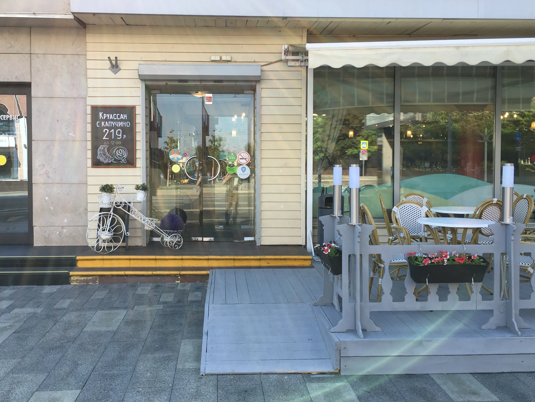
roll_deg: -1.1
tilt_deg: -1.8
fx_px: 525
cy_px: 190
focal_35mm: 34
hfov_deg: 53.9
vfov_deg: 41.8
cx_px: 252
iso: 25
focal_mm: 4.15
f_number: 2.2
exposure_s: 1/246
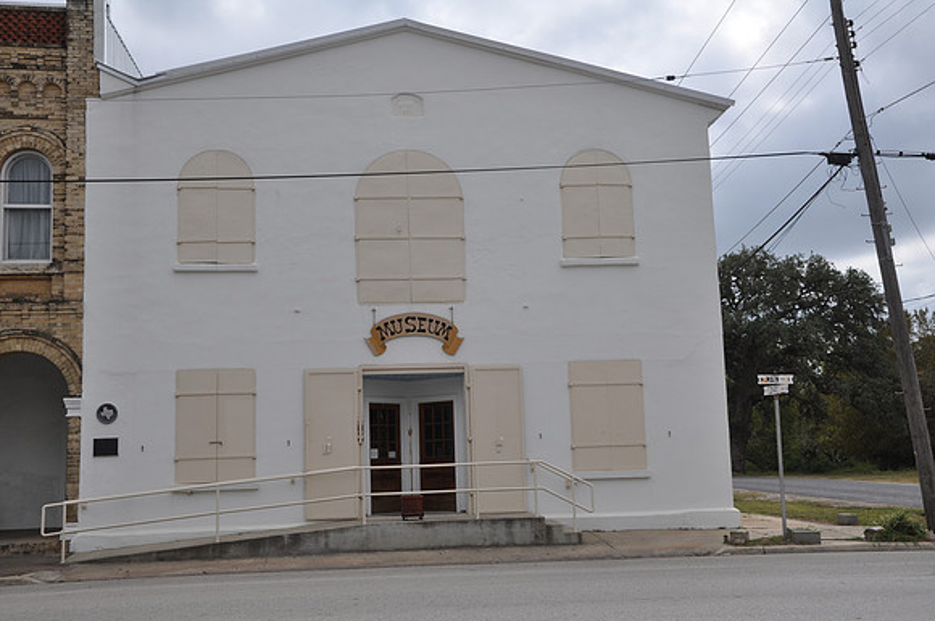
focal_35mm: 39
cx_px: 468
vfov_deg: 34.1
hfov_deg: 49.6
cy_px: 310
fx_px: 1011
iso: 200
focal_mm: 26
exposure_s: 1/160
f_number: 13
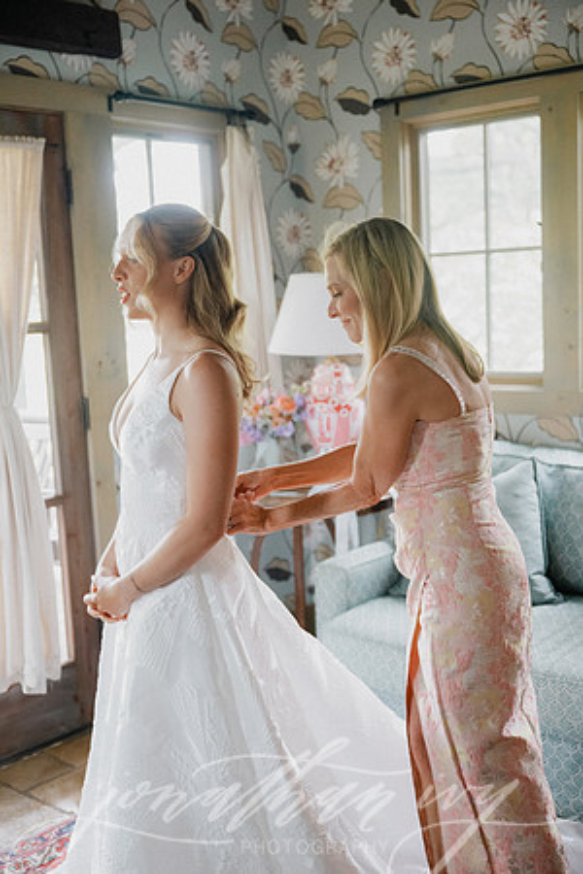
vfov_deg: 45.4
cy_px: 437
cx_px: 292
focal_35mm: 43
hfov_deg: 31.2
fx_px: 1044
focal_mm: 43
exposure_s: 1/160
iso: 2800
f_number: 2.8
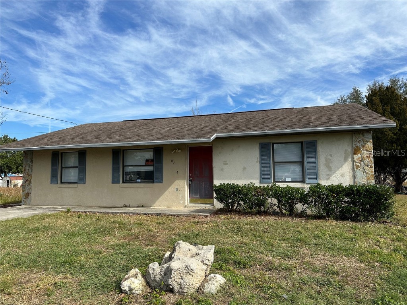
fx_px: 282
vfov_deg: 56.8
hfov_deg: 71.6
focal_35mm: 24
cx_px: 204
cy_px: 152
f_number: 1.78
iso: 80
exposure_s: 1/4545
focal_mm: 6.86
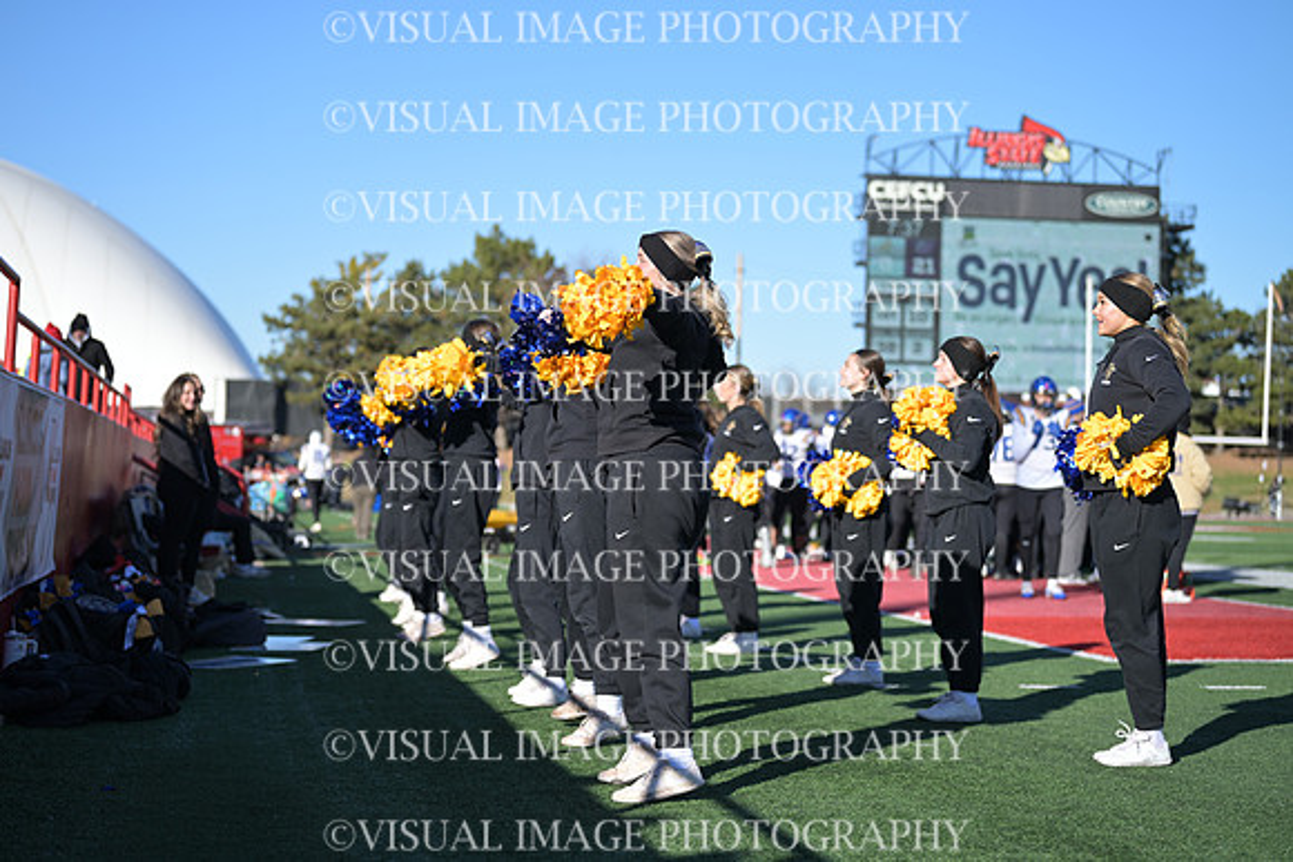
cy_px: 431
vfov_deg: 19.5
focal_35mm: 70
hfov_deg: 28.8
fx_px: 2515
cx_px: 646
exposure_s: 1/1600
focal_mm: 70
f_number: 2.8
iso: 100
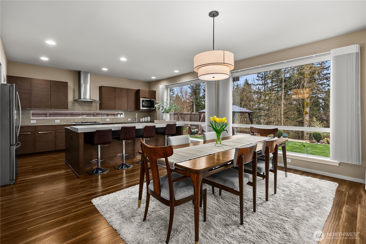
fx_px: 153
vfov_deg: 77.4
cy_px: 122
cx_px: 183
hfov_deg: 100.4
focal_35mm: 15
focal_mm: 15
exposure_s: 1/10
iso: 1000
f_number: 7.1
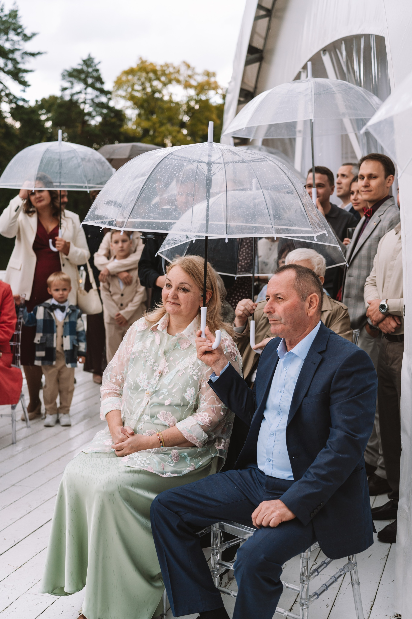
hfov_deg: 29.2
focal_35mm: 46
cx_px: 206
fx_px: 791
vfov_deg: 42.8
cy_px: 310
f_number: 2.8
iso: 320
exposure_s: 1/250
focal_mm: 46
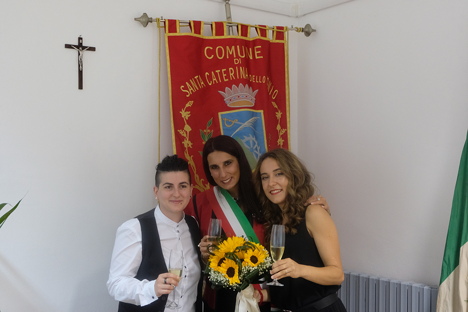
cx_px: 234
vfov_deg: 28.7
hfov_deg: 41.9
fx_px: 611
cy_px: 156
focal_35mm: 47
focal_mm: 31
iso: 2500
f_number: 4.7
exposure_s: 1/30
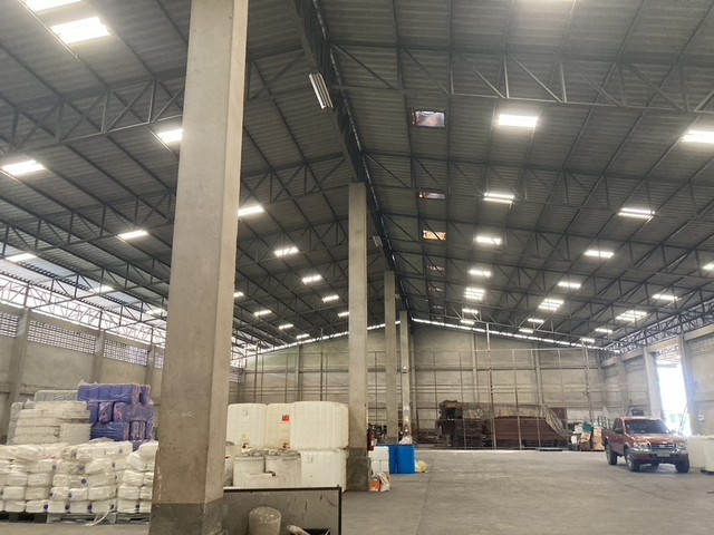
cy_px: 268
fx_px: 578
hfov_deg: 63.4
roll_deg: -1.3
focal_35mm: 28
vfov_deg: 49.7
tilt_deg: +18.4
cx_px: 357
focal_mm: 3.99
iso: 320
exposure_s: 1/60
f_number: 1.8
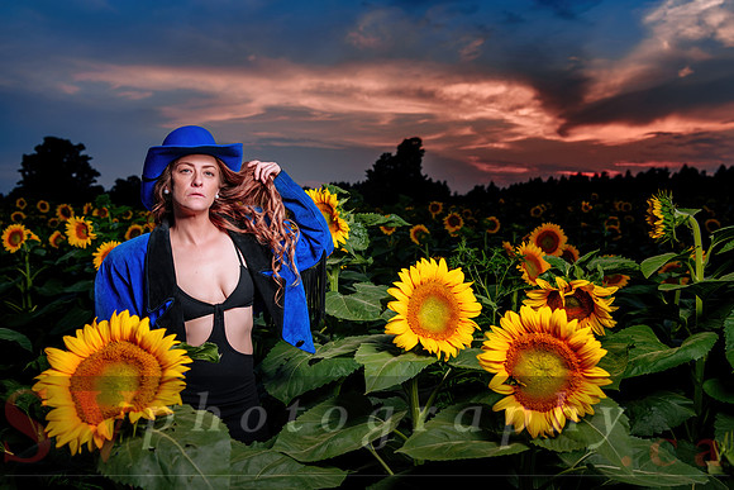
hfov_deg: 59.7
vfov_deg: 41.9
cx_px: 376
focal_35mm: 31
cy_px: 245
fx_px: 639
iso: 64
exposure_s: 1/125
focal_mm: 30
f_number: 4
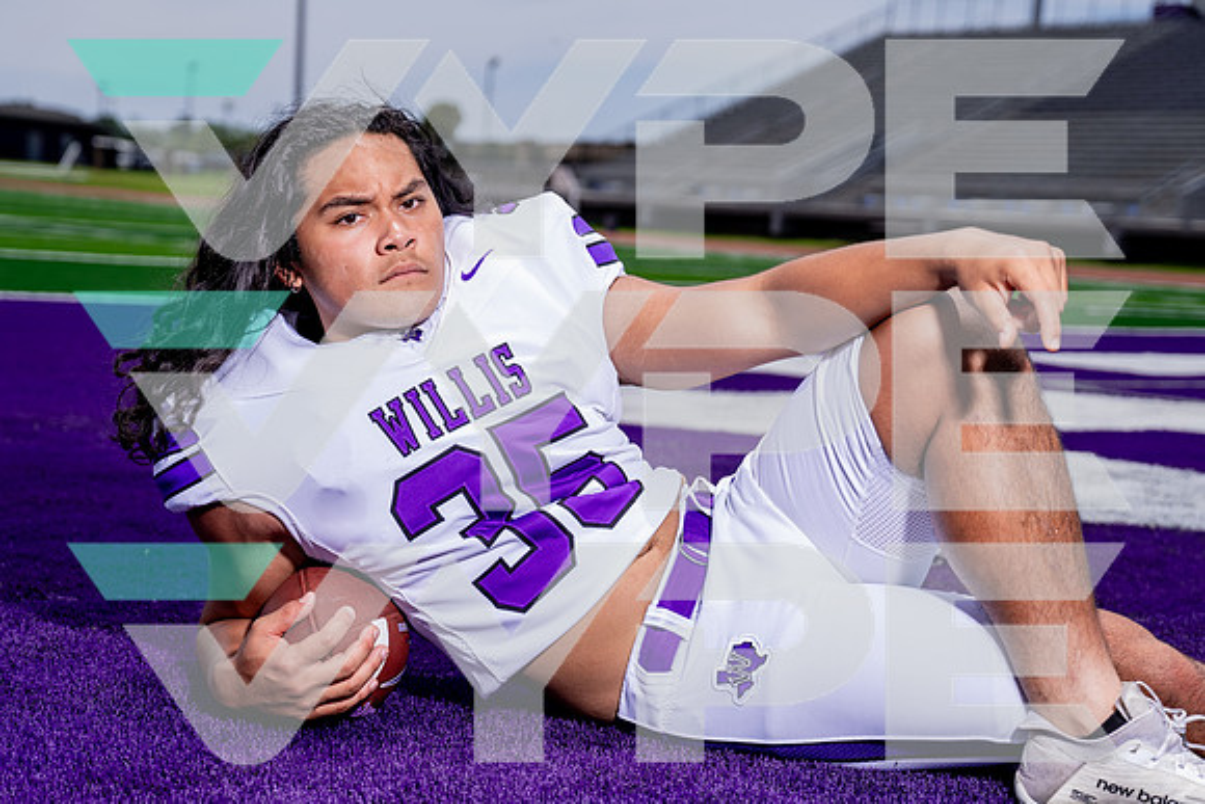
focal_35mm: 64
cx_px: 602
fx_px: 2149
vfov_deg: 21.2
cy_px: 402
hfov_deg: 31.3
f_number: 4
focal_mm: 60
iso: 100
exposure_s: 1/1250
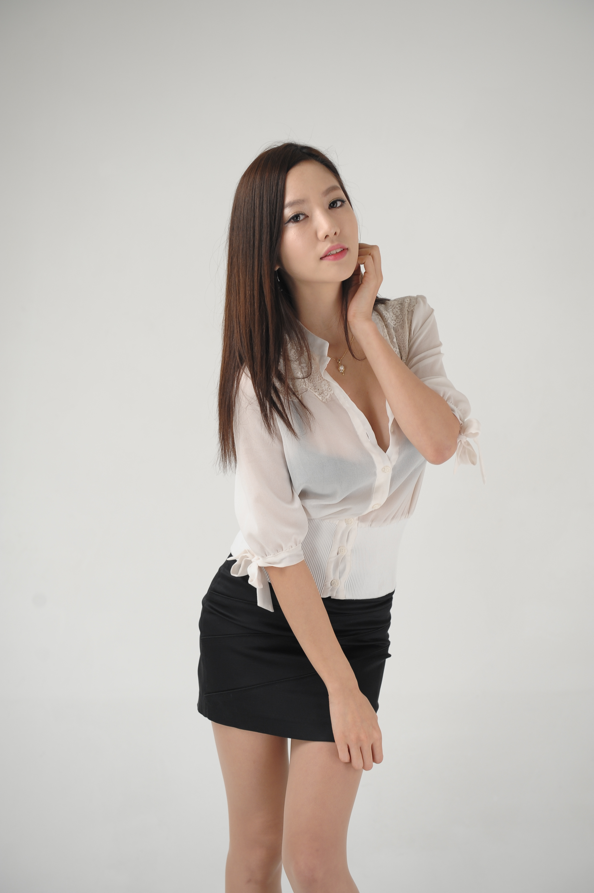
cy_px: 446
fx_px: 1536
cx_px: 297
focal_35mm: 62
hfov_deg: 21.9
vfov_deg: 32.4
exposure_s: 1/200
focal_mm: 62
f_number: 4.5
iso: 400
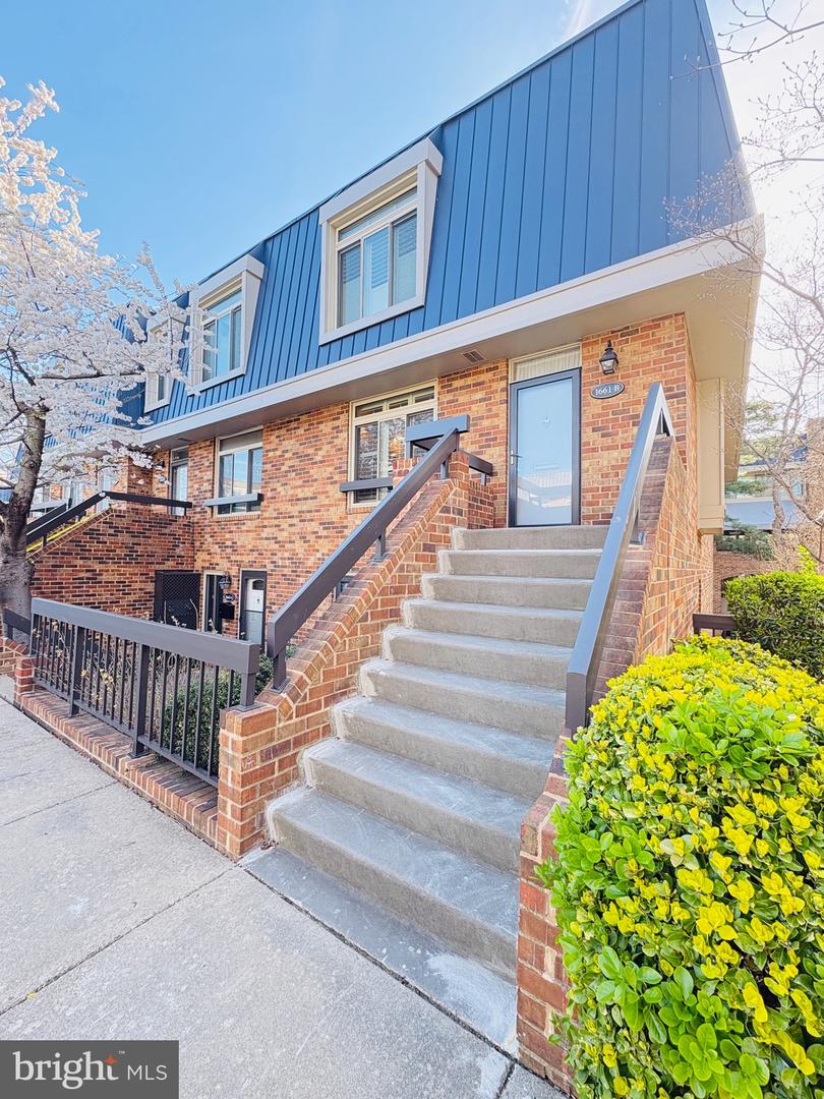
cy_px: 550
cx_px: 412
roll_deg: -2.2
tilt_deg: +2.2
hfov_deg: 85.7
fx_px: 444
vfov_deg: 102.1
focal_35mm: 14
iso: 80
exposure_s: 1/116
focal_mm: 2.22
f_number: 2.2
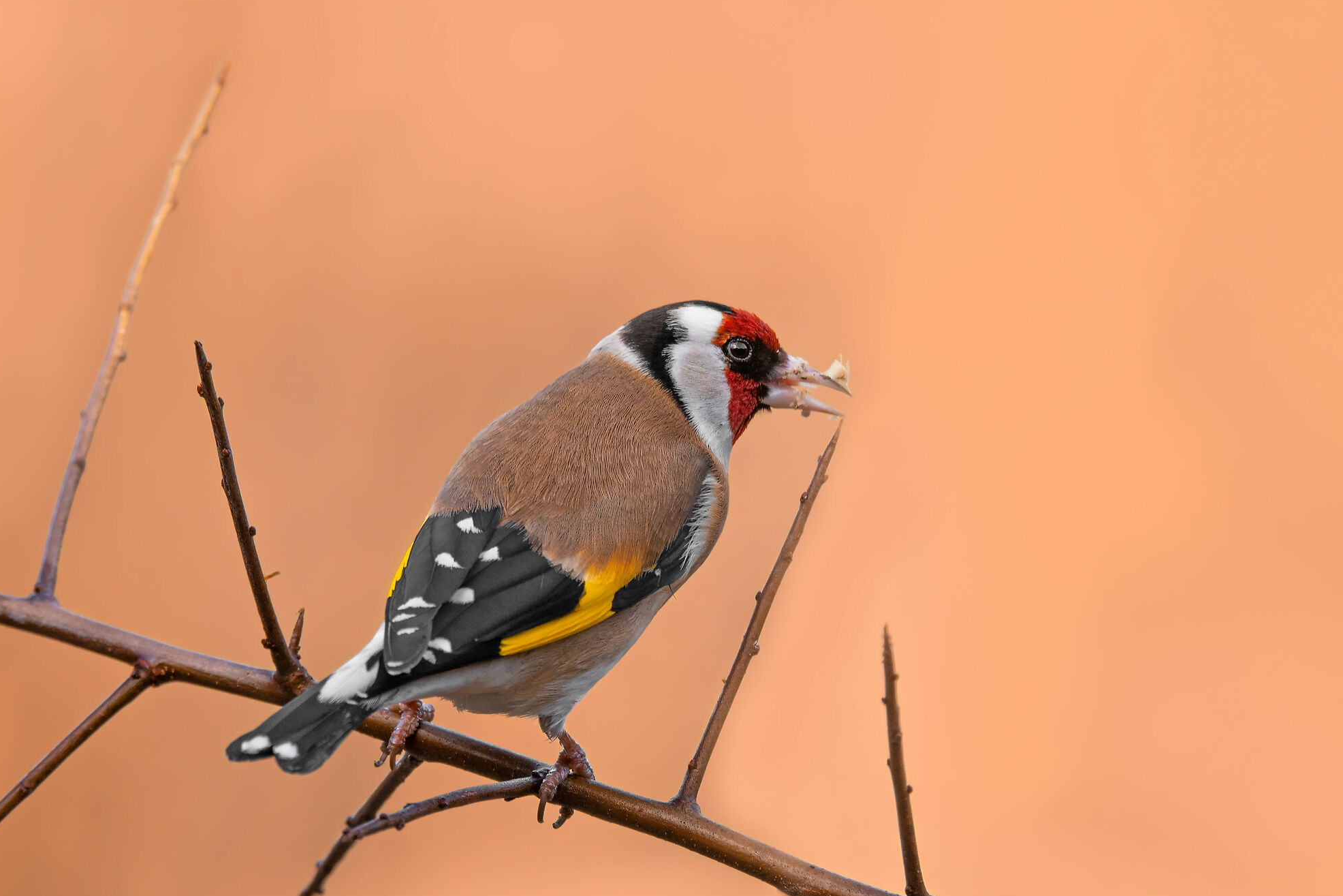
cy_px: 486
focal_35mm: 712
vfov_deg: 1.9
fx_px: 26562
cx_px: 765
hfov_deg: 2.9
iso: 200
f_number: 8
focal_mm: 390
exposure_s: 1/320
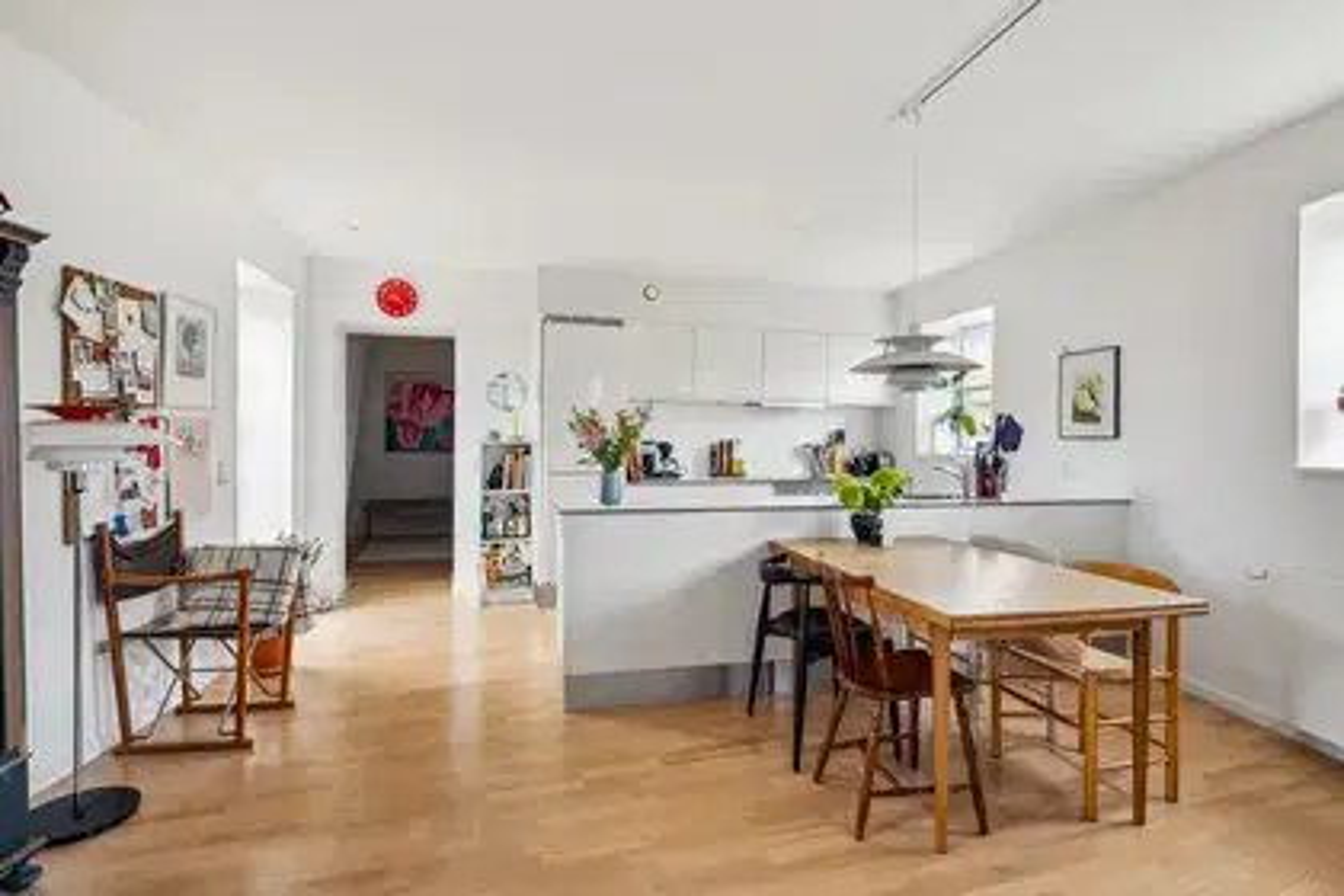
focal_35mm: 17
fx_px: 635
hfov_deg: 93.3
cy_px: 448
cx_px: 672
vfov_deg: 70.4
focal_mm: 11.5
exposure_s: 1/5
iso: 500
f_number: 8
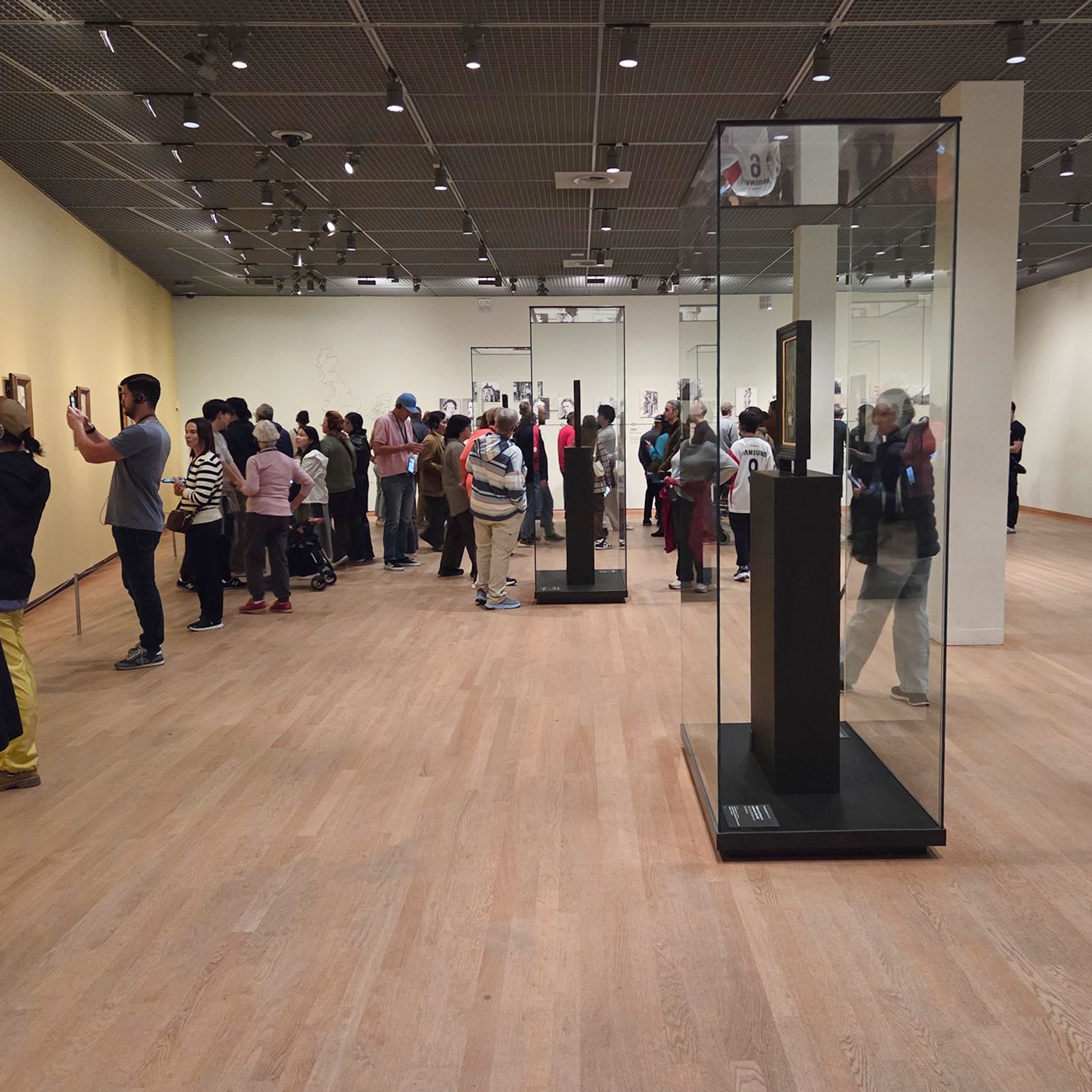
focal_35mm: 29
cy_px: 562
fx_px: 1035
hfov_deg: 55.5
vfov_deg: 55.6
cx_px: 609
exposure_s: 1/60
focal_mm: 5.4
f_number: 1.8
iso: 1600
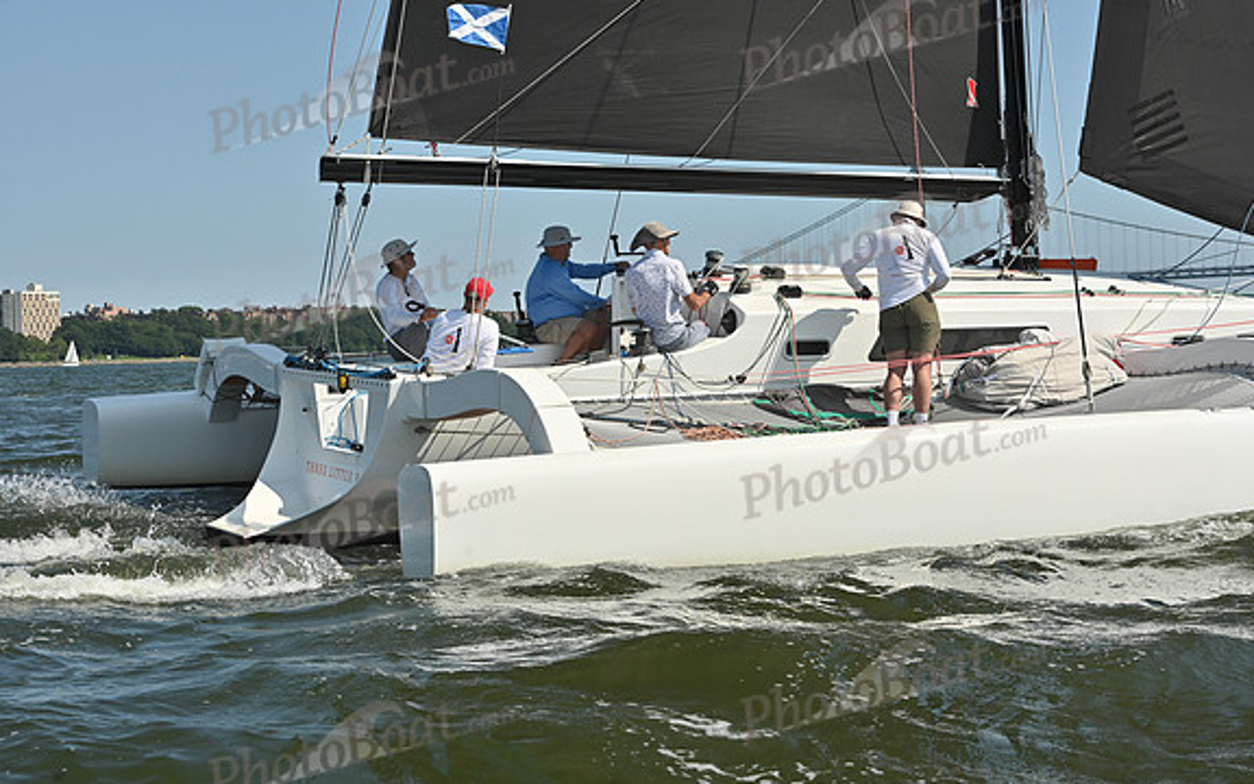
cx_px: 629
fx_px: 2632
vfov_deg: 16.9
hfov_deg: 26.8
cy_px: 380
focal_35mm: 77
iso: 320
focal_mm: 75
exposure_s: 1/1250
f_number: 11
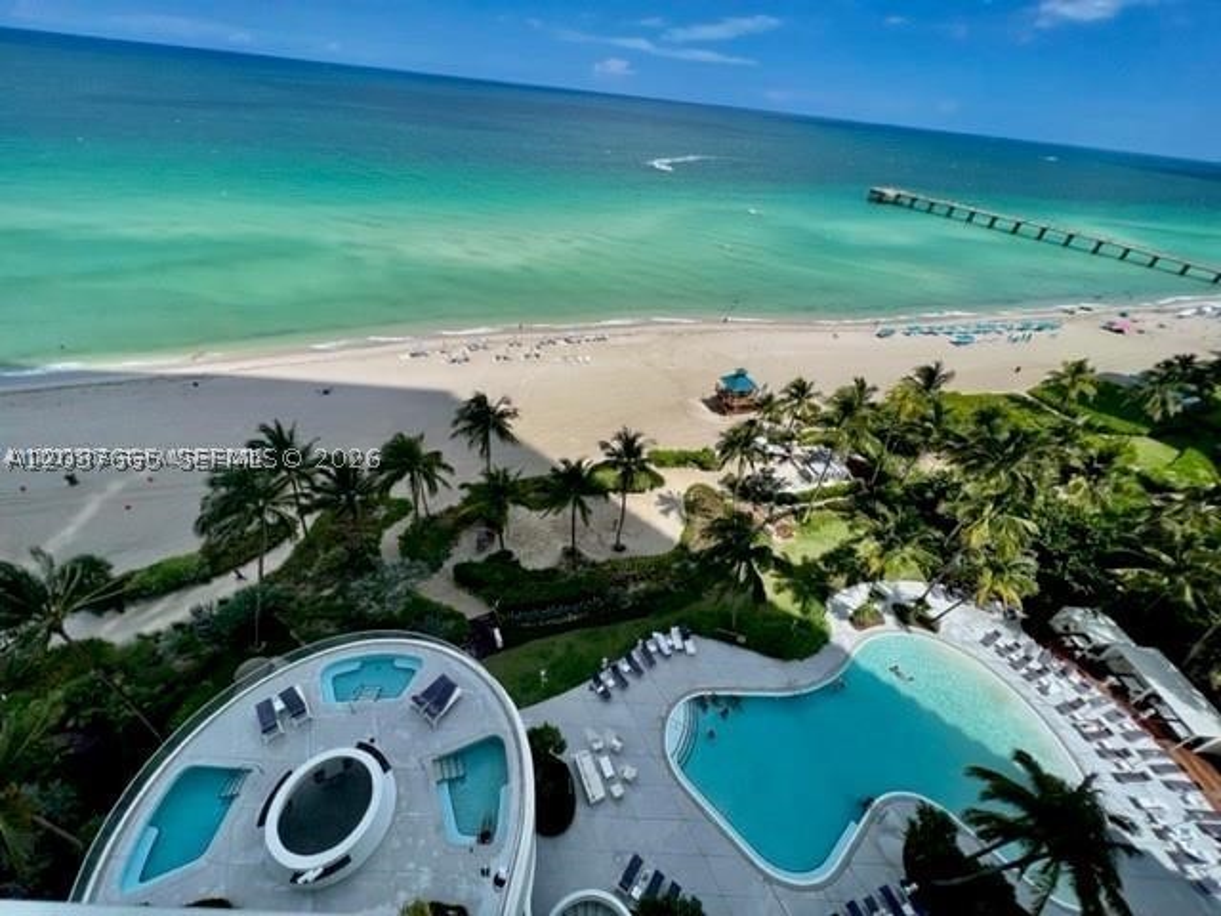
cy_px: 458
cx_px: 610
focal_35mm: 13
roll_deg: -5.8
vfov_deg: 89.9
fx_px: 459
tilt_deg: -36.6
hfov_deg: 106.2
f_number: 1.8
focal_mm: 1.57
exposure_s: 1/2538
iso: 32
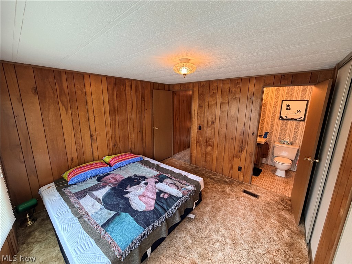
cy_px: 132
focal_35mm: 14
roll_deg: -0.4
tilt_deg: -13.6
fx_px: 142
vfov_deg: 85.7
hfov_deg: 102.1
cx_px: 176
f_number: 2.2
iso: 250
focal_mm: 2.22
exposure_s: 1/60
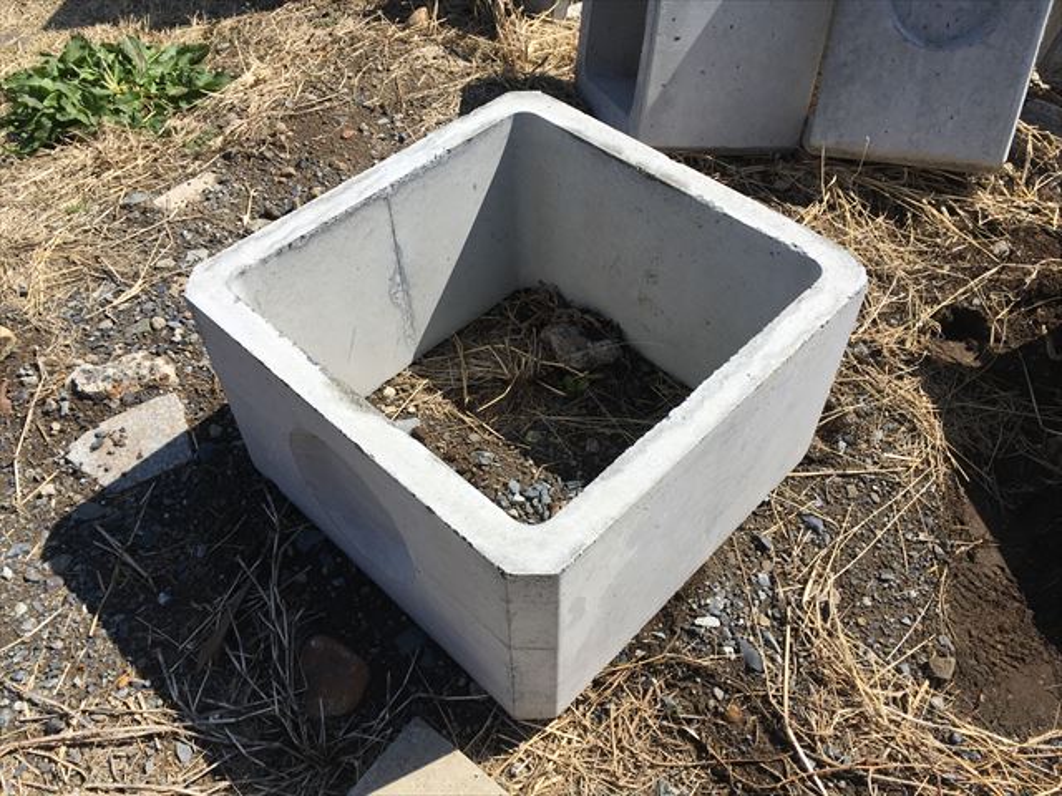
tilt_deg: -52.3
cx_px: 531
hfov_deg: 61.7
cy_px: 398
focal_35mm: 29
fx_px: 890
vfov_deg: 48.2
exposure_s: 1/1972
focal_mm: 4.15
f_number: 2.2
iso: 25
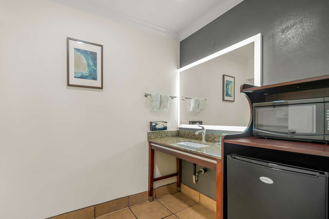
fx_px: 119
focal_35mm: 13
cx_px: 164
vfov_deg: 85.4
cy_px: 110
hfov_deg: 108.3
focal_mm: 13
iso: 500
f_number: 9
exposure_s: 1/640
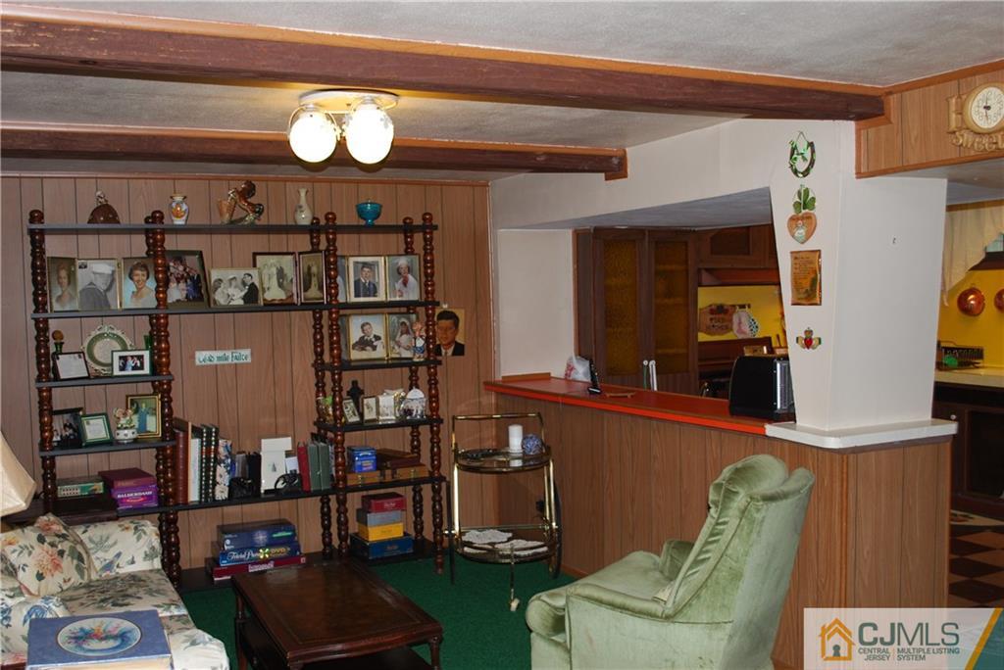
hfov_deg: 53.1
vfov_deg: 36.9
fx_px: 1005
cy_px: 335
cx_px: 502
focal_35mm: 36
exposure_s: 1/60
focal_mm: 24
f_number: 4.2
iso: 200
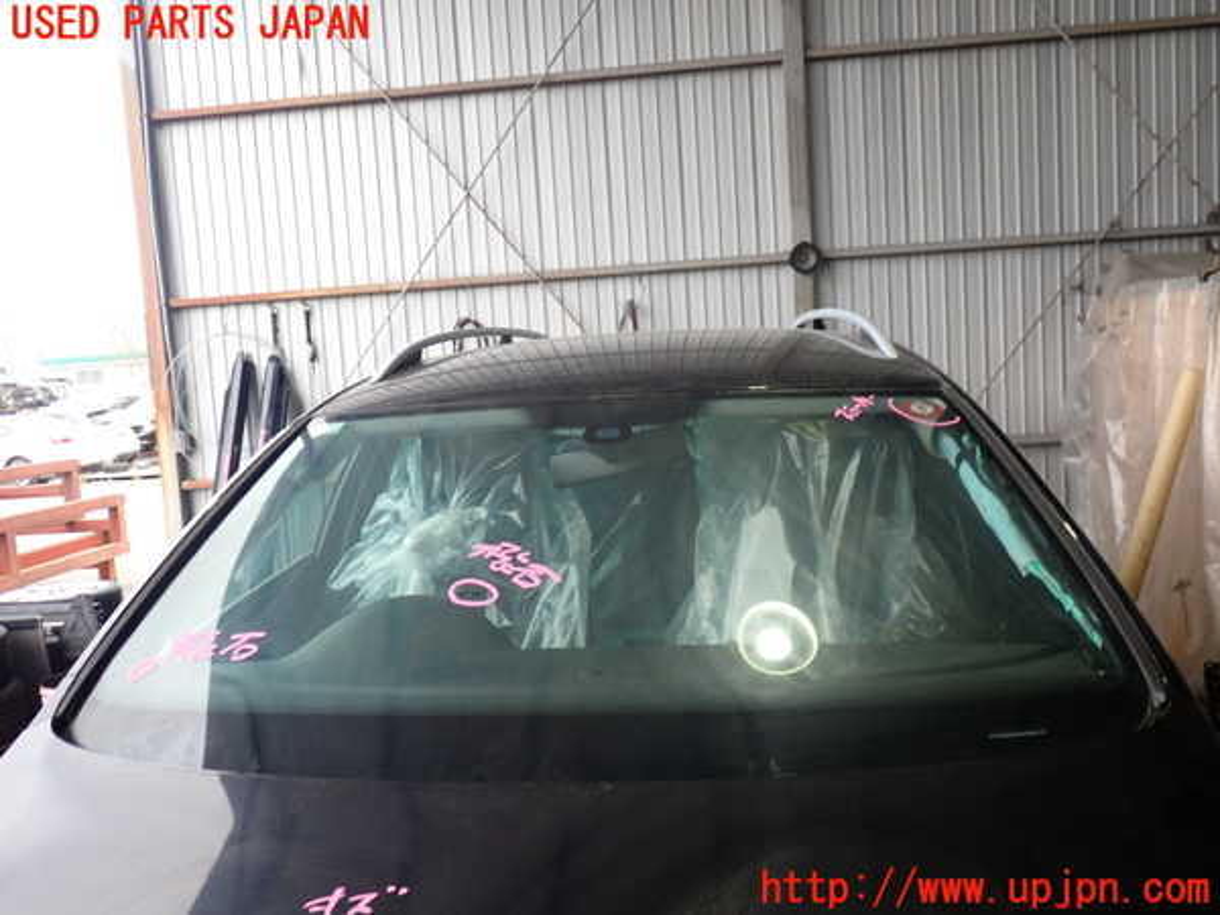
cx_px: 610
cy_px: 458
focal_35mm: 30
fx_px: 1057
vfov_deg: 46.8
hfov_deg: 60.0
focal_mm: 5.4
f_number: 2.3
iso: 200
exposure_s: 1/100
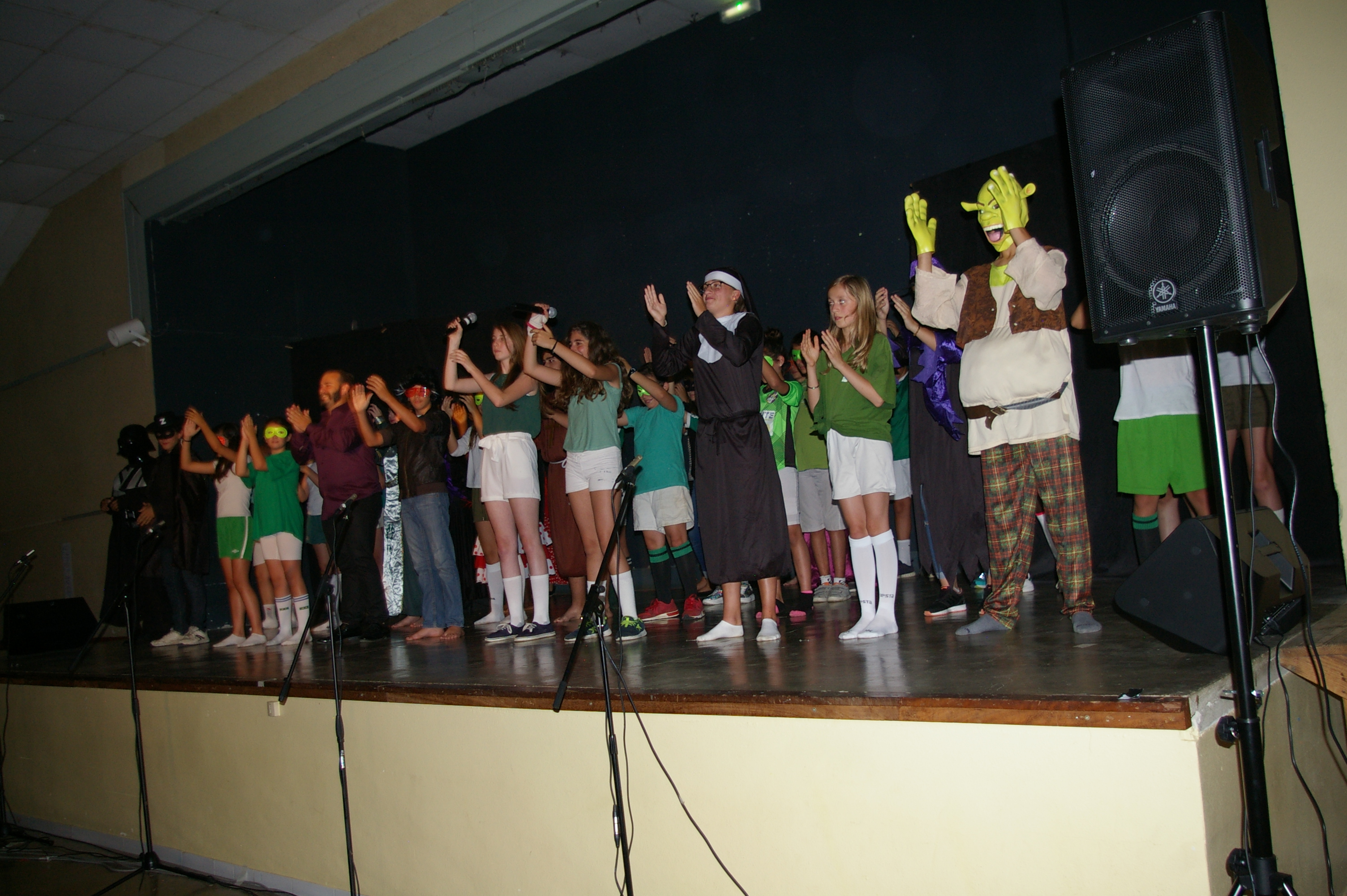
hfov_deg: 59.5
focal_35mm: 32
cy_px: 448
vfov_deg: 41.6
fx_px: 1178
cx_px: 674
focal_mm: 21
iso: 400
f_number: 4.5
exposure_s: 1/30
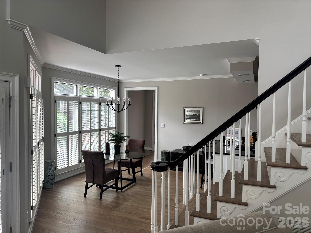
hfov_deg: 67.3
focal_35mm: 26
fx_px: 234
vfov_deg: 53.1
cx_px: 156
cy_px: 116
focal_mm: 5.96
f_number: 1.6
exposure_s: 1/120
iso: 80
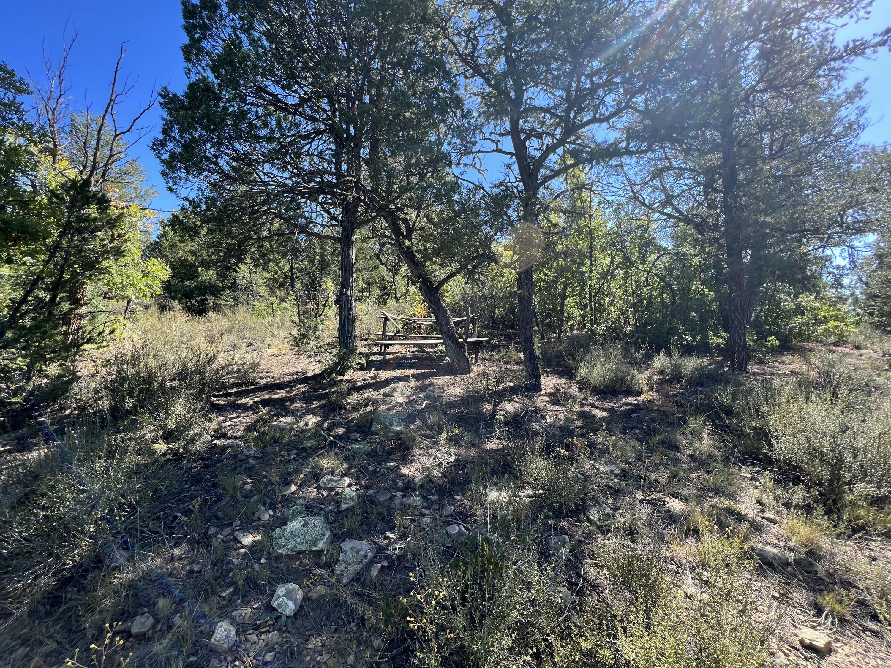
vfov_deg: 89.9
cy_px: 334
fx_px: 335
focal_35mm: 13
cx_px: 446
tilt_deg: +1.3
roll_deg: -0.8
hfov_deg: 106.2
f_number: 1.8
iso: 32
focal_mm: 1.57
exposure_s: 1/256
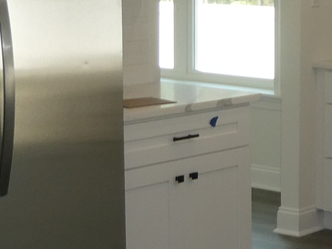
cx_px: 544
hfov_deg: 15.0
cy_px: 42
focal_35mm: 119
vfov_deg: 12.4
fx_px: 1141
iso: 125
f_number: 3.3
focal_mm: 4.3
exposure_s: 1/60
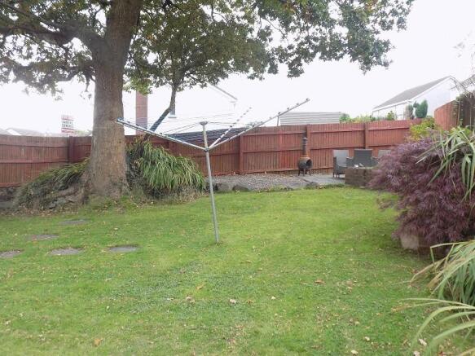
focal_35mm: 30
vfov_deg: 46.8
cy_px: 178
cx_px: 238
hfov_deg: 60.0
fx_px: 412
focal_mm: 5.3
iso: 80
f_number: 3.3
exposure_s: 1/40
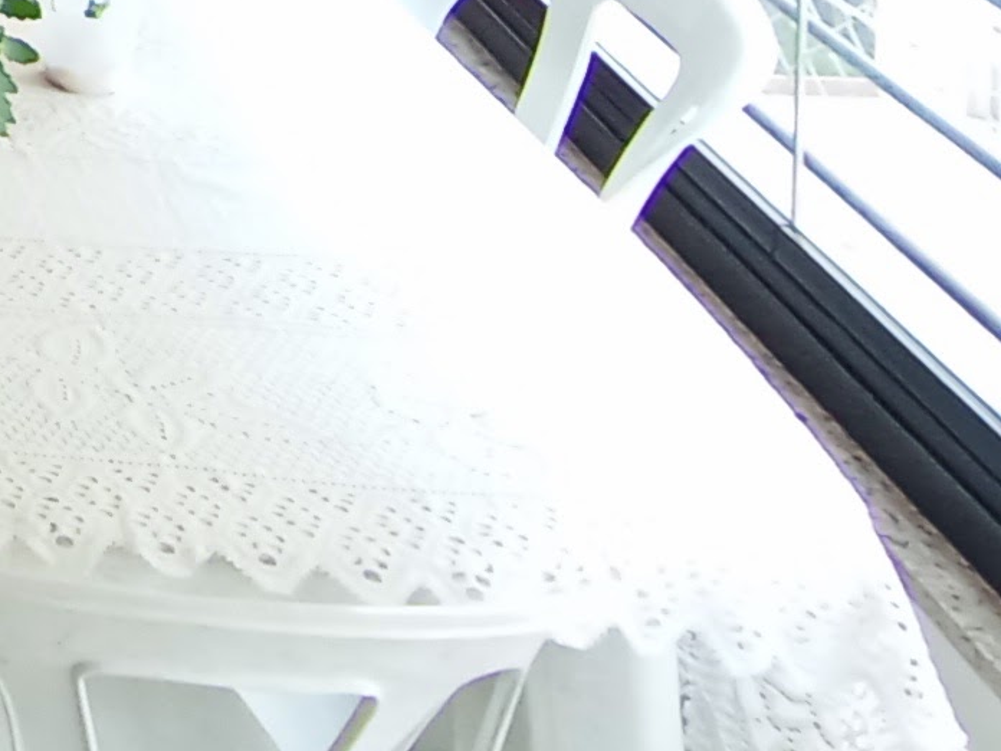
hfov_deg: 19.2
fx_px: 2169
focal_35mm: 75
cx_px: -840
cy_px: -778
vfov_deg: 15.4
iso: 62
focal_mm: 1.65
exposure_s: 1/60
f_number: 2.2
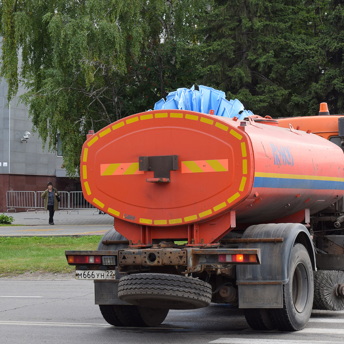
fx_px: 1046
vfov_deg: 18.7
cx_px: 240
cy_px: 173
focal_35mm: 93
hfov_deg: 18.6
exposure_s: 1/250
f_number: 8
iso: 360
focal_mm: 48
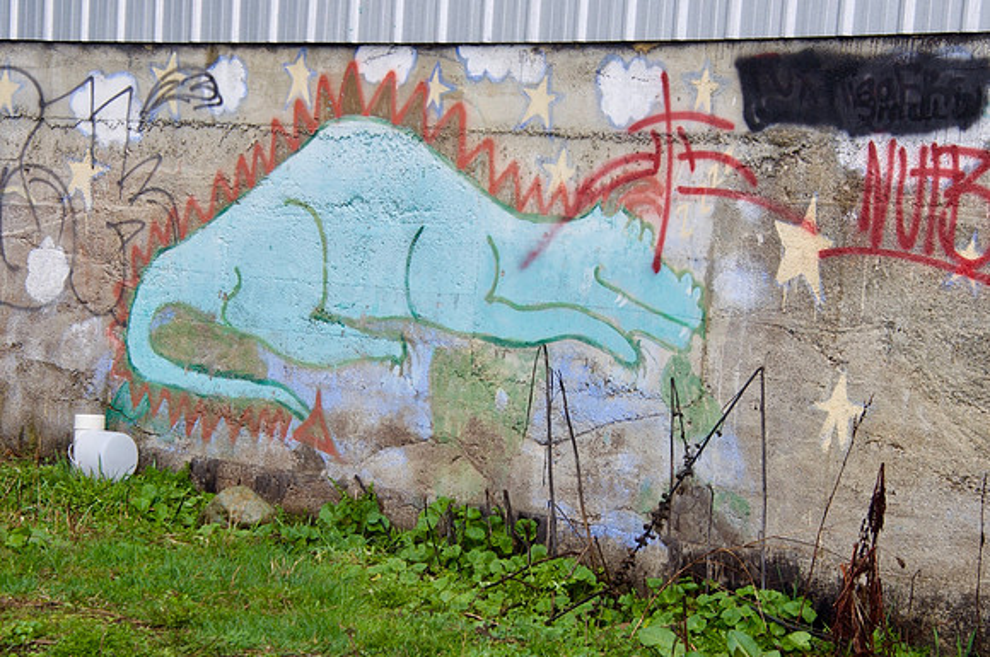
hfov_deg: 18.2
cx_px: 495
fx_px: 3089
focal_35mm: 112
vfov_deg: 12.1
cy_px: 328
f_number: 8
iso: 200
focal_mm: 75
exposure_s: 1/250
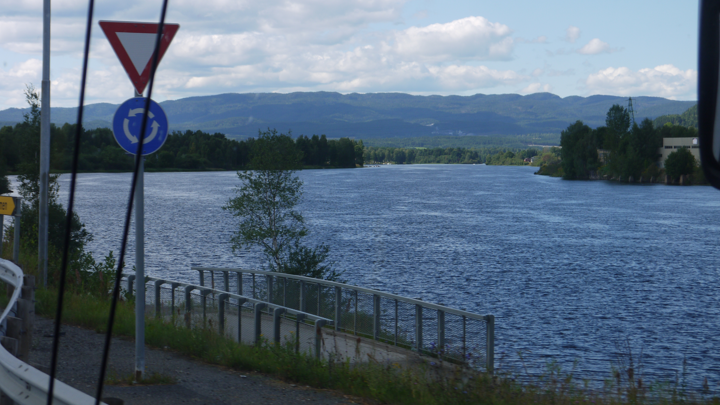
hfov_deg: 23.2
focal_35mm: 92
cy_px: 142
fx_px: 1756
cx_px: 361
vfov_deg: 13.1
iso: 100
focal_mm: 42
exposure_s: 1/250
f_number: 7.1
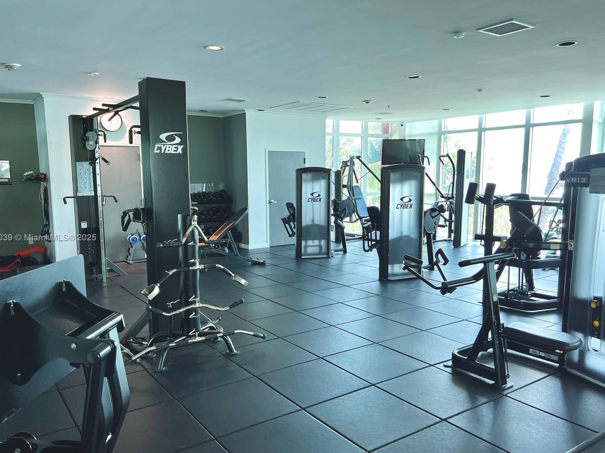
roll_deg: +0.1
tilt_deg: -7.9
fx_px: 489
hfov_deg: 63.4
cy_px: 238
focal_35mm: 28
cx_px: 292
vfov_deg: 49.7
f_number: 1.5
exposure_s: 1/120
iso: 100
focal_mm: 5.7
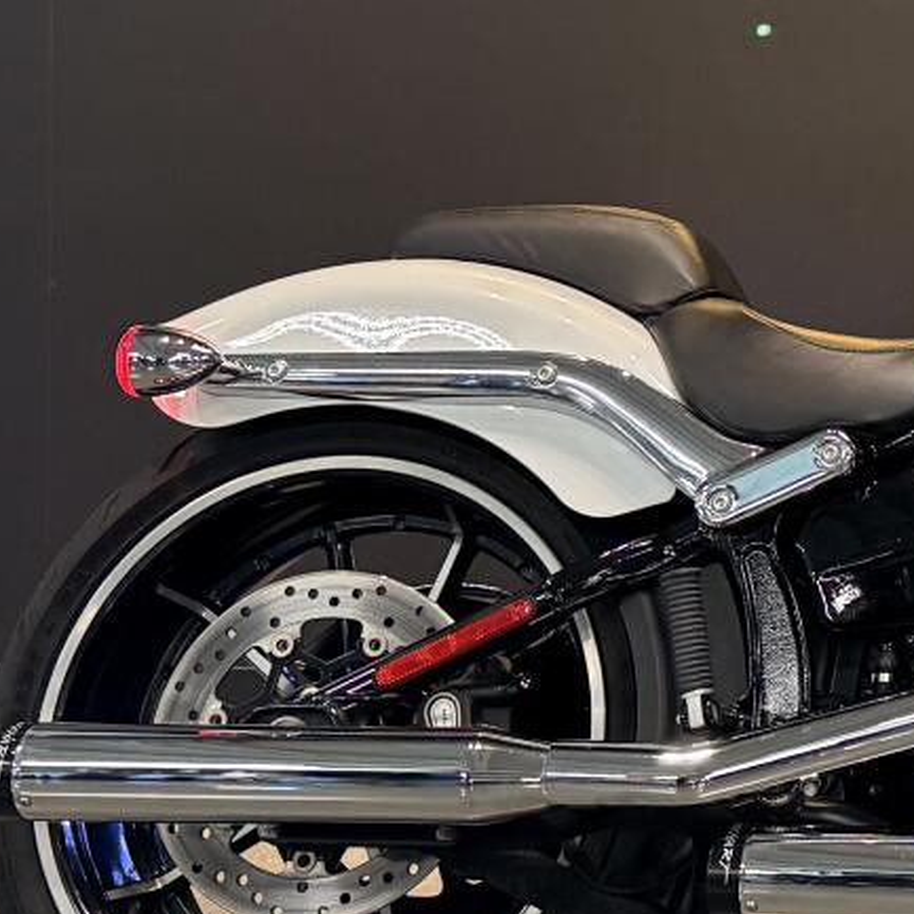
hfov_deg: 16.1
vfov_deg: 17.4
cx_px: 1402
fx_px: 2928
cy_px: 61
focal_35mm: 98
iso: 200
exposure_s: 1/60
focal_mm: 6.76
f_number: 1.78
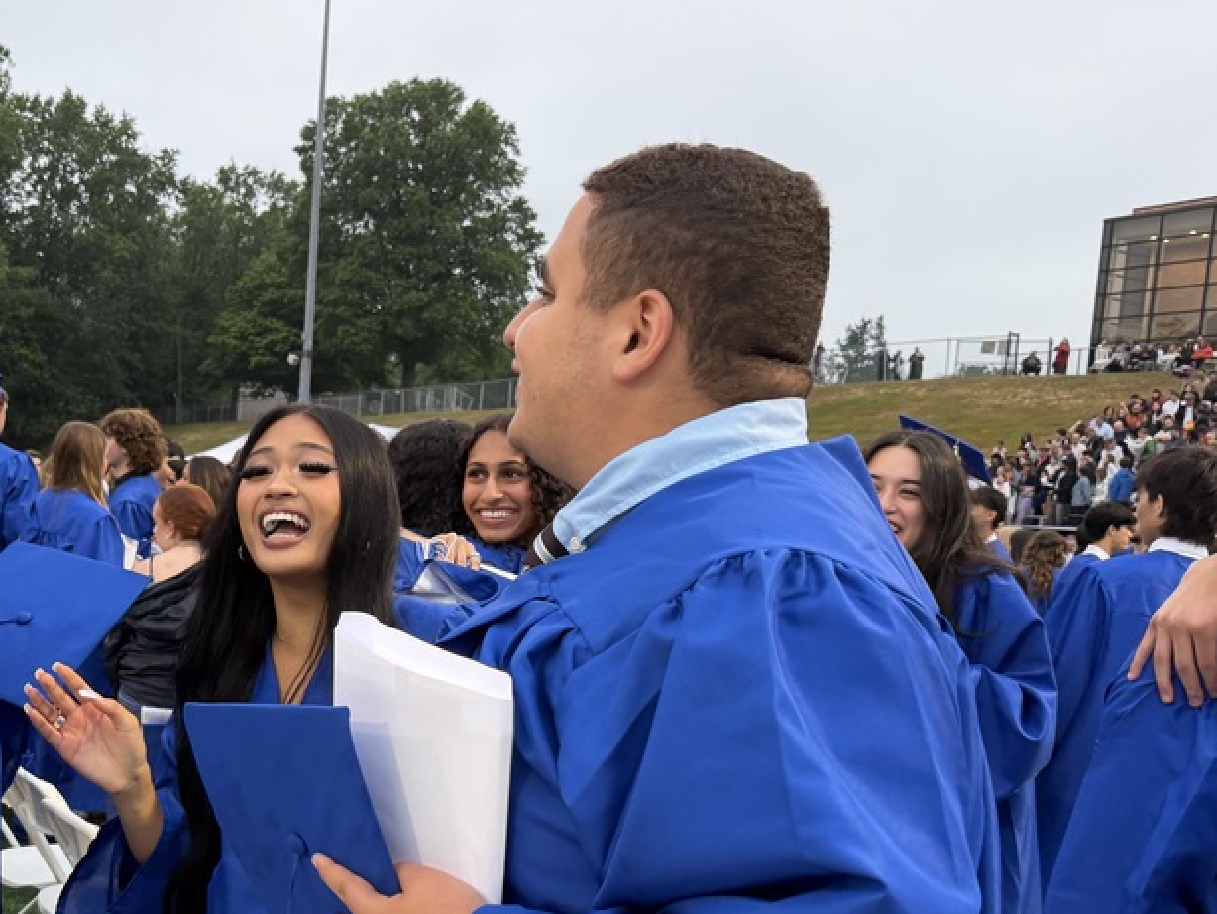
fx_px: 1407
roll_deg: -2.7
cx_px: 371
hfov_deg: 45.8
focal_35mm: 40
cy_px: 644
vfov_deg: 35.4
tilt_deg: -6.9
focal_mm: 6.76
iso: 160
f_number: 1.78
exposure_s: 1/120
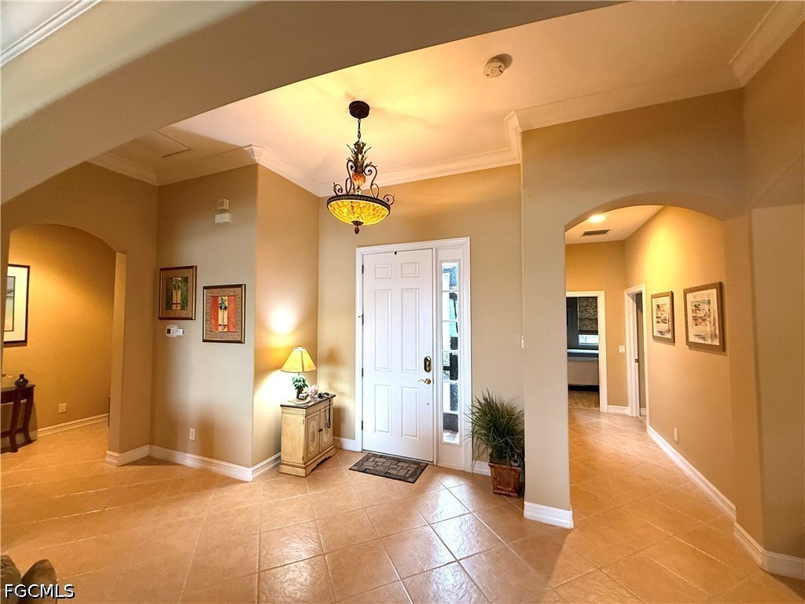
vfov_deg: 85.7
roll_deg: -0.2
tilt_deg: +2.7
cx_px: 402
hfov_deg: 102.1
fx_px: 326
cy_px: 302
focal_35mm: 14
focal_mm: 2.22
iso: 400
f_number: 2.2
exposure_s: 1/60
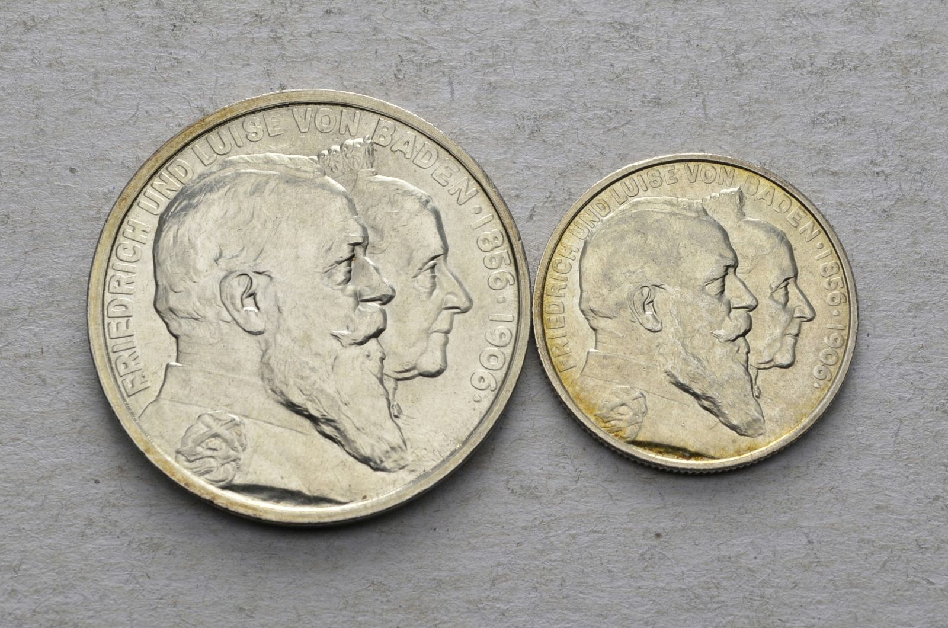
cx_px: 474
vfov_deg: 16.5
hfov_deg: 24.7
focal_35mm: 82
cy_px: 314
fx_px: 2168
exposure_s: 1/250
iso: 400
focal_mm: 55
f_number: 14
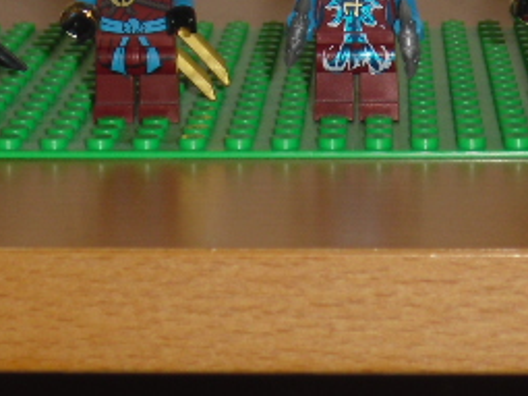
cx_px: 342
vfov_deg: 9.3
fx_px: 2409
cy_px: -48
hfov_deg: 12.5
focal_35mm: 158
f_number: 4.2
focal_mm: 11.2
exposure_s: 1/60
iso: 200
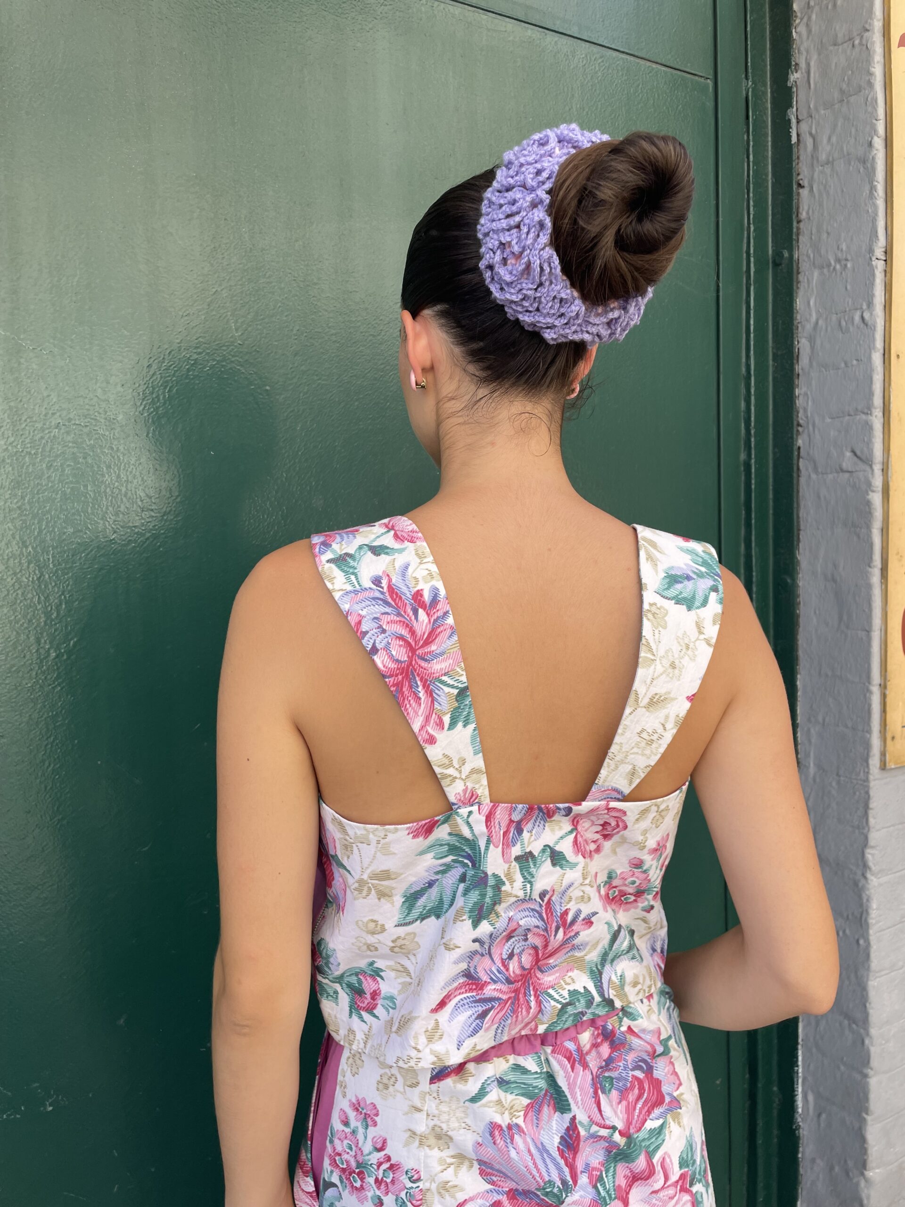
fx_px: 906
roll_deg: +2.5
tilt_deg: -3.4
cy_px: 604
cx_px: 452
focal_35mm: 26
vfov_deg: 67.3
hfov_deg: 53.1
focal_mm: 4.2
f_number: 1.6
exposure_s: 1/520
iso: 32
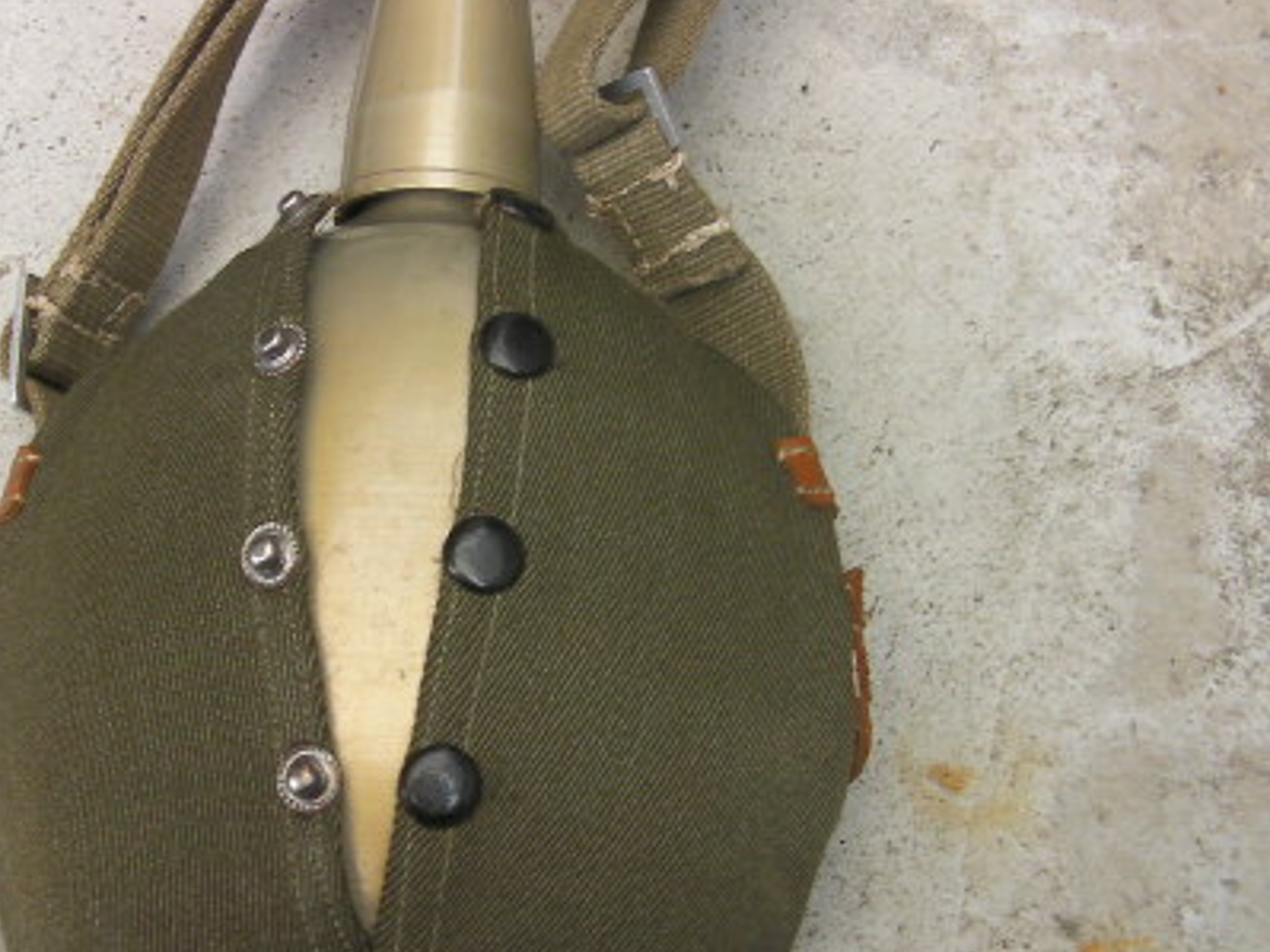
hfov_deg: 31.6
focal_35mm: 61
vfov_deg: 24.0
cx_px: 506
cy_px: 494
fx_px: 2237
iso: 50
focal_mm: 6.8
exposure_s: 1/53.2
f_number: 3.5
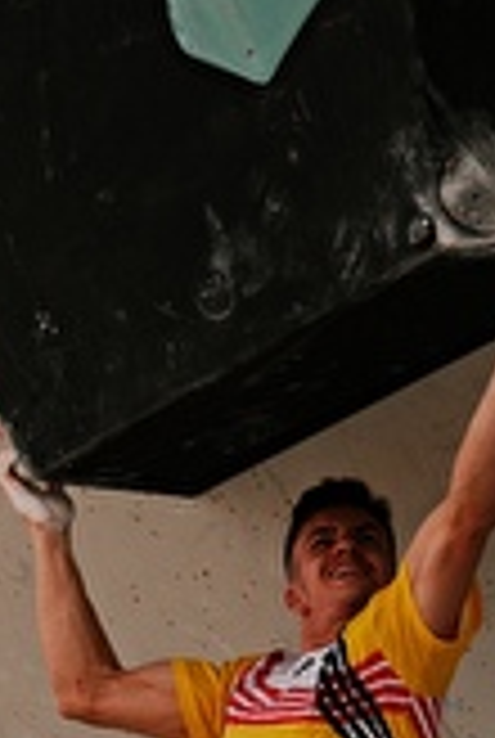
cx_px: 371
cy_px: 873
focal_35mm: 191
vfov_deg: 10.6
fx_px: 3923
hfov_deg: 7.2
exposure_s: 1/2700
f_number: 4
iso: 1000
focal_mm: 48.5
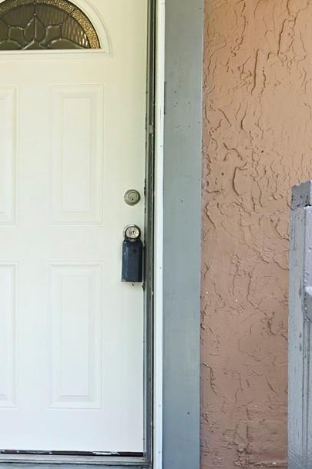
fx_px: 819
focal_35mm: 63
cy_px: 302
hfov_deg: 20.5
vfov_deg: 31.7
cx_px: -38
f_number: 1.8
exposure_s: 1/269
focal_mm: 5.4
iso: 25
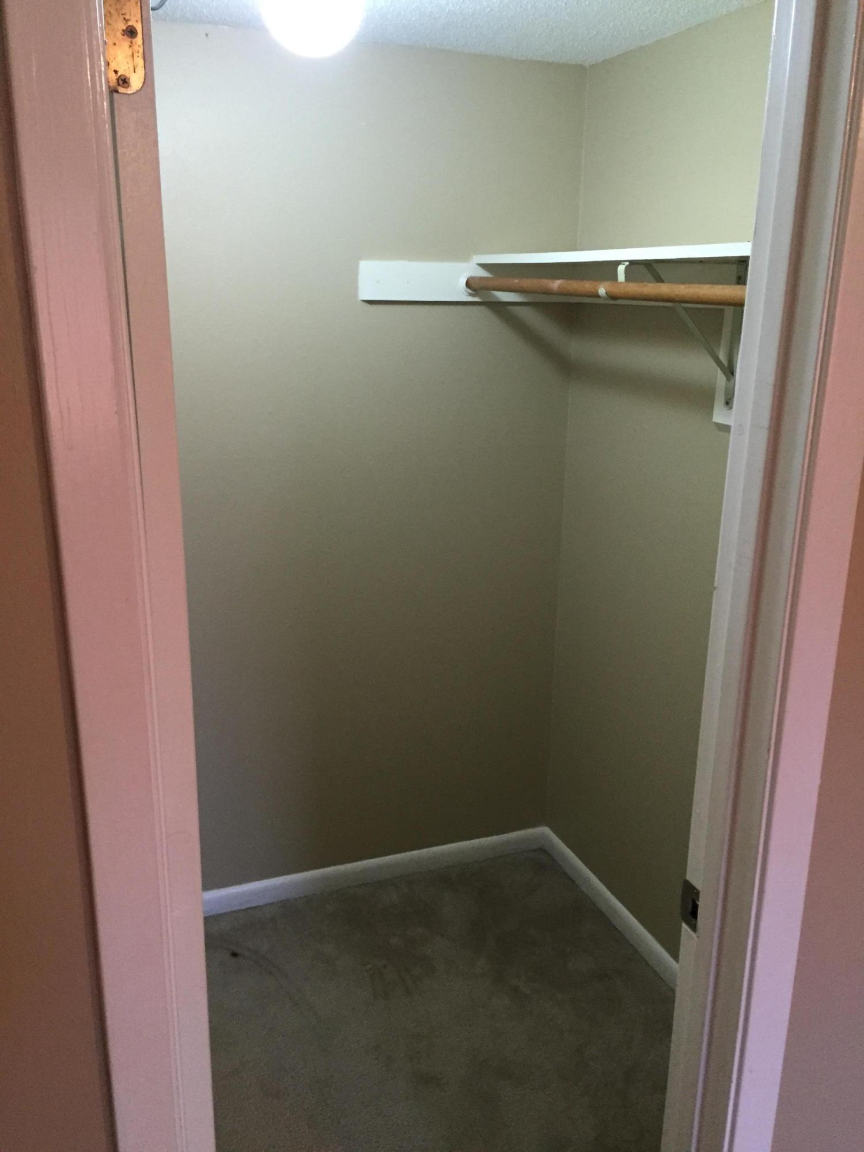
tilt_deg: -16.3
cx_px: 432
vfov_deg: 61.7
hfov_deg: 48.2
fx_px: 965
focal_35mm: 29
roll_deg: -0.7
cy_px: 576
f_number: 2.2
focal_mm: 4.15
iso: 250
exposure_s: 1/30
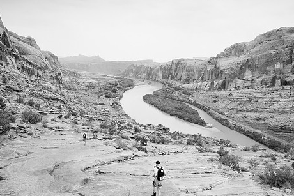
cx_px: 157
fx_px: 261
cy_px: 115
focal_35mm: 32
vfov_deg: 41.0
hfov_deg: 58.6
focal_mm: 25.4
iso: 2500
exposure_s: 1/400
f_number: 8
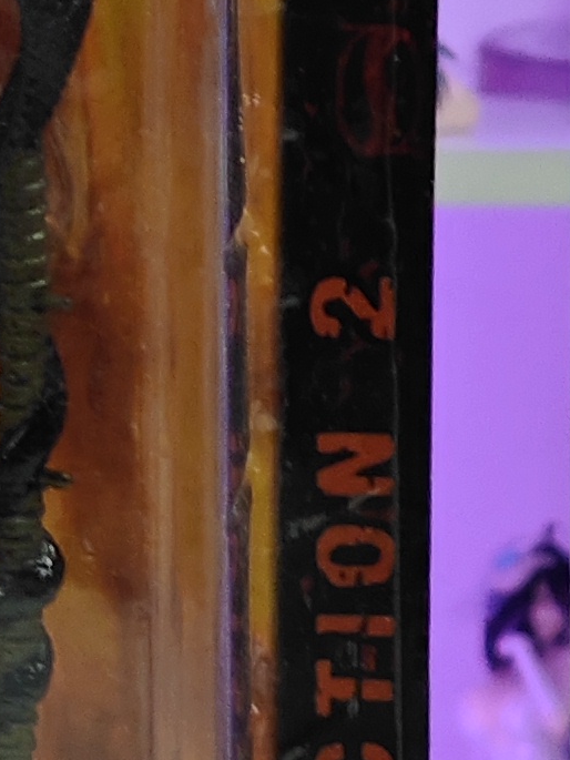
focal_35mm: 381
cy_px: 325
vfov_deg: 5.2
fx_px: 8362
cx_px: -465
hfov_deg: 3.9
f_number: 2.4
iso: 400
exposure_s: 1/17.3
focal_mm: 7.48
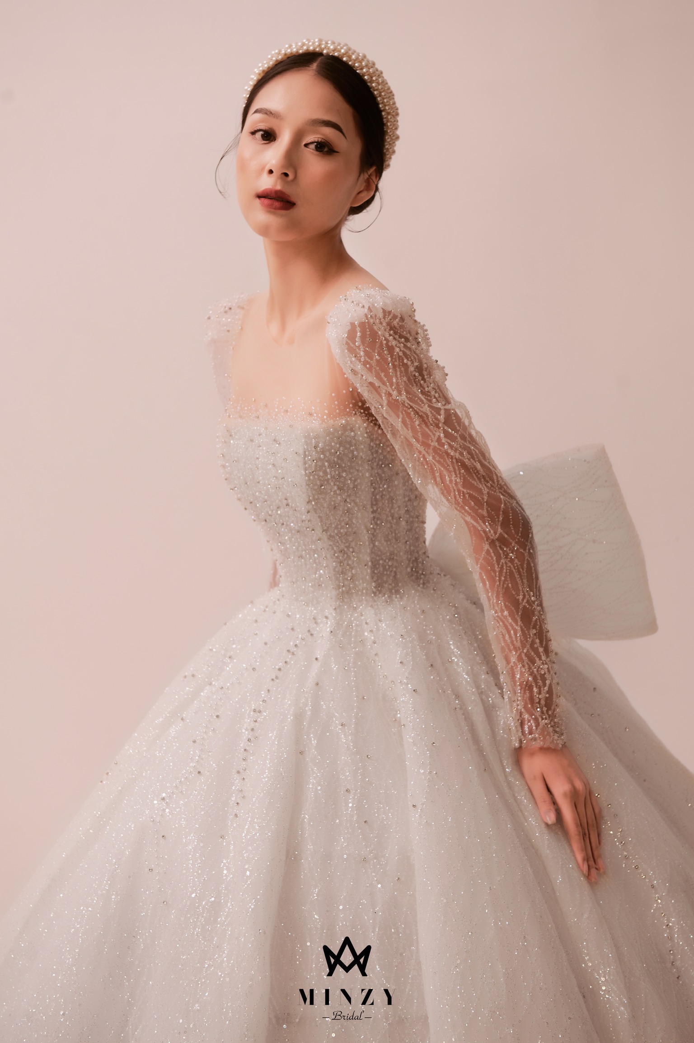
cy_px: 522
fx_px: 2026
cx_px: 347
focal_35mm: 70
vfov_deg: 28.9
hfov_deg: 19.4
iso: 250
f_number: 5.6
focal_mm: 70
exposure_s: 1/125
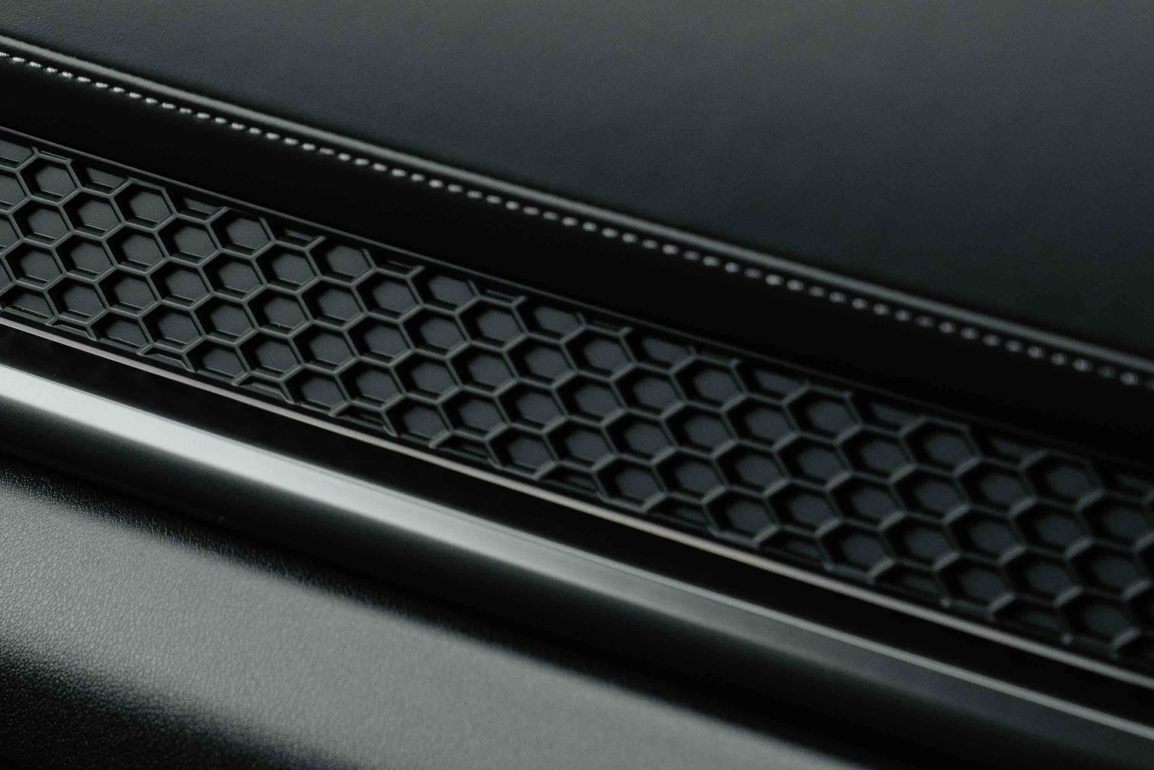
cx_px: 226
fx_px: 4616
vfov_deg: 9.5
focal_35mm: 144
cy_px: 227
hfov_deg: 14.2
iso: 800
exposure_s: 1/320
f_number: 4
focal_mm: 62
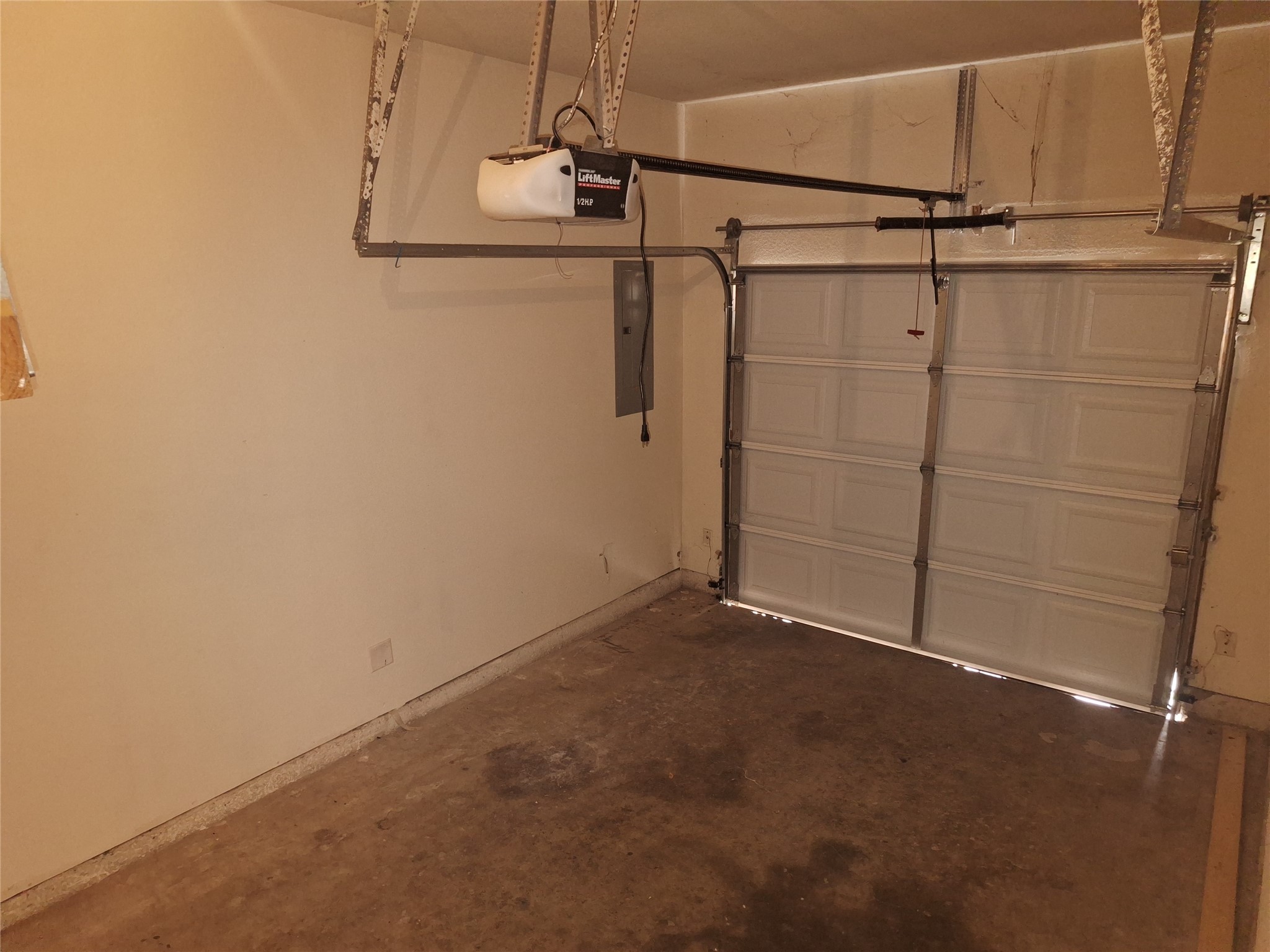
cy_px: 476
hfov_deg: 73.9
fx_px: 844
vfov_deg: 58.9
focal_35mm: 23
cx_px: 635
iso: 500
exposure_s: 1/20
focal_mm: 5.54
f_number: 1.8
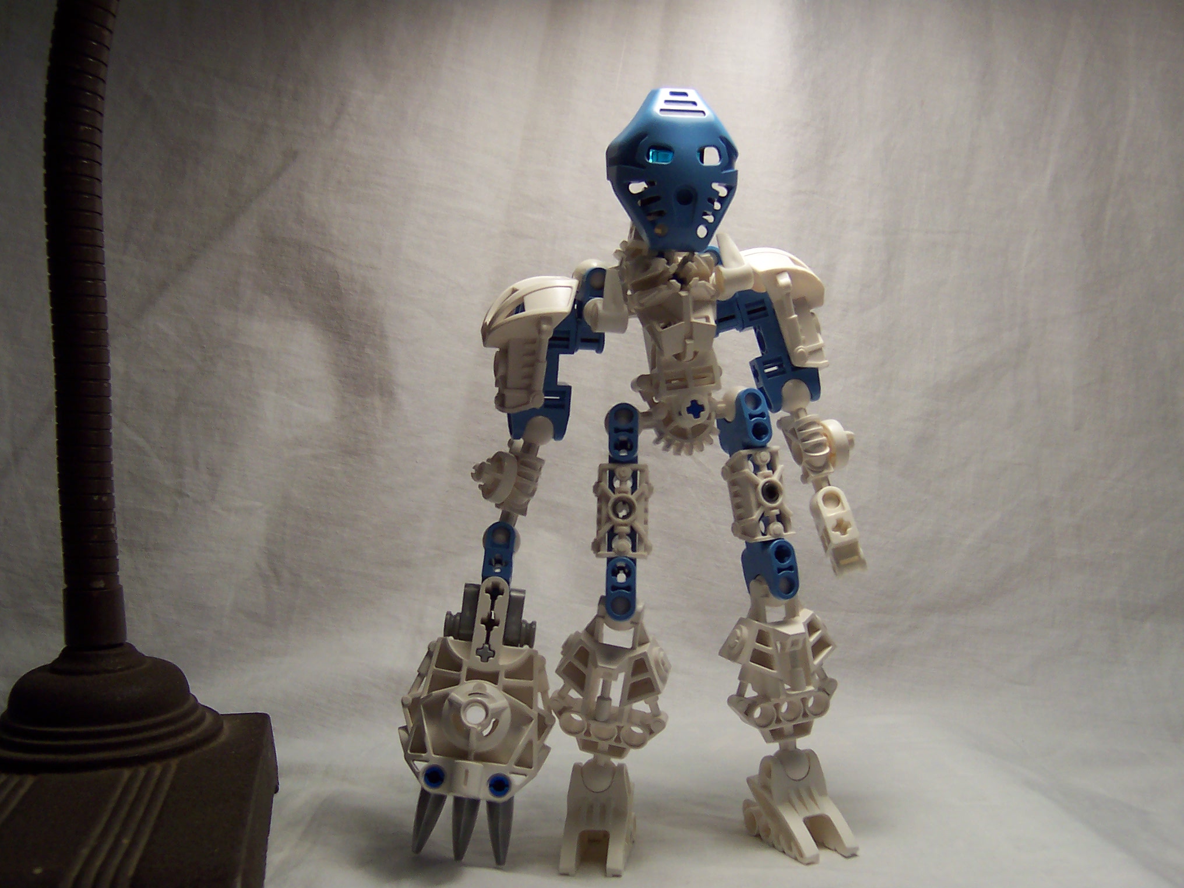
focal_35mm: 36
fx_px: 1231
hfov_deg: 51.4
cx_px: 592
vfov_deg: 39.7
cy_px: 444
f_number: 2.8
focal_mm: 5.6
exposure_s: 1/60
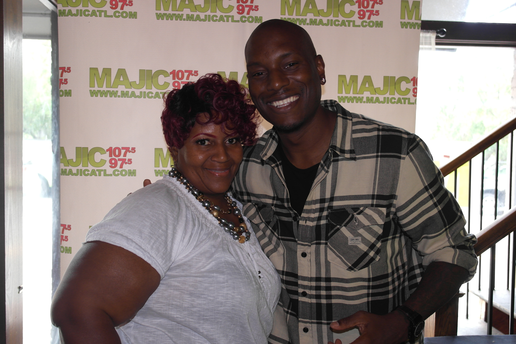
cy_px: 172
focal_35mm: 36
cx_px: 258
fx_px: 516
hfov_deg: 53.1
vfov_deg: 36.9
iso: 400
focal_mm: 24
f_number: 4
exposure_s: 1/50
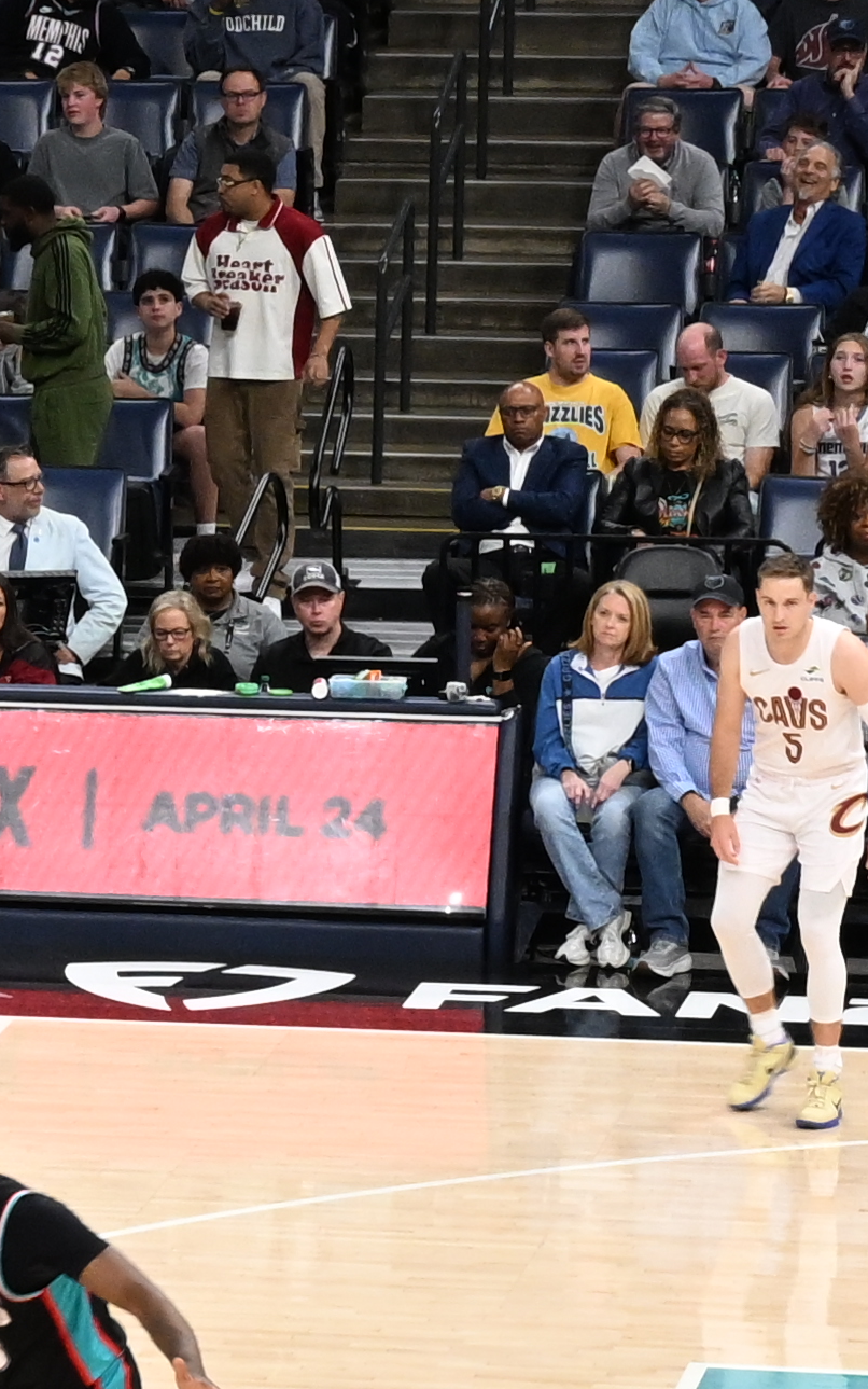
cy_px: 1264
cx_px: -1222
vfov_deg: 8.0
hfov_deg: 4.9
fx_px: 9838
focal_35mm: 260
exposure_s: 1/125
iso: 1250
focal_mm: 41
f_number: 8
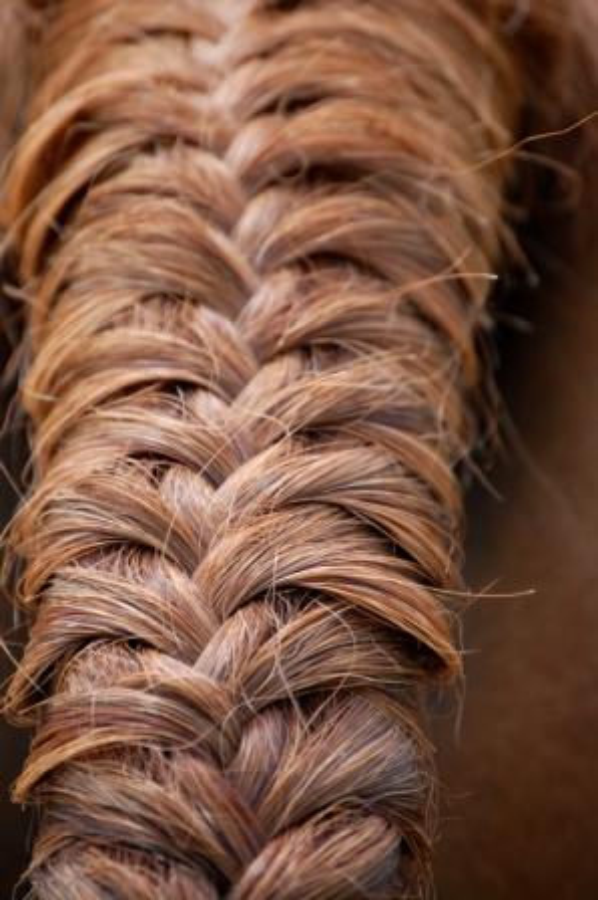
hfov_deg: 4.6
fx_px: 7486
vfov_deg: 6.9
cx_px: 299
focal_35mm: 300
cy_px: 450
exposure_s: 1/500
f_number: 5.6
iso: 400
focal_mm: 200
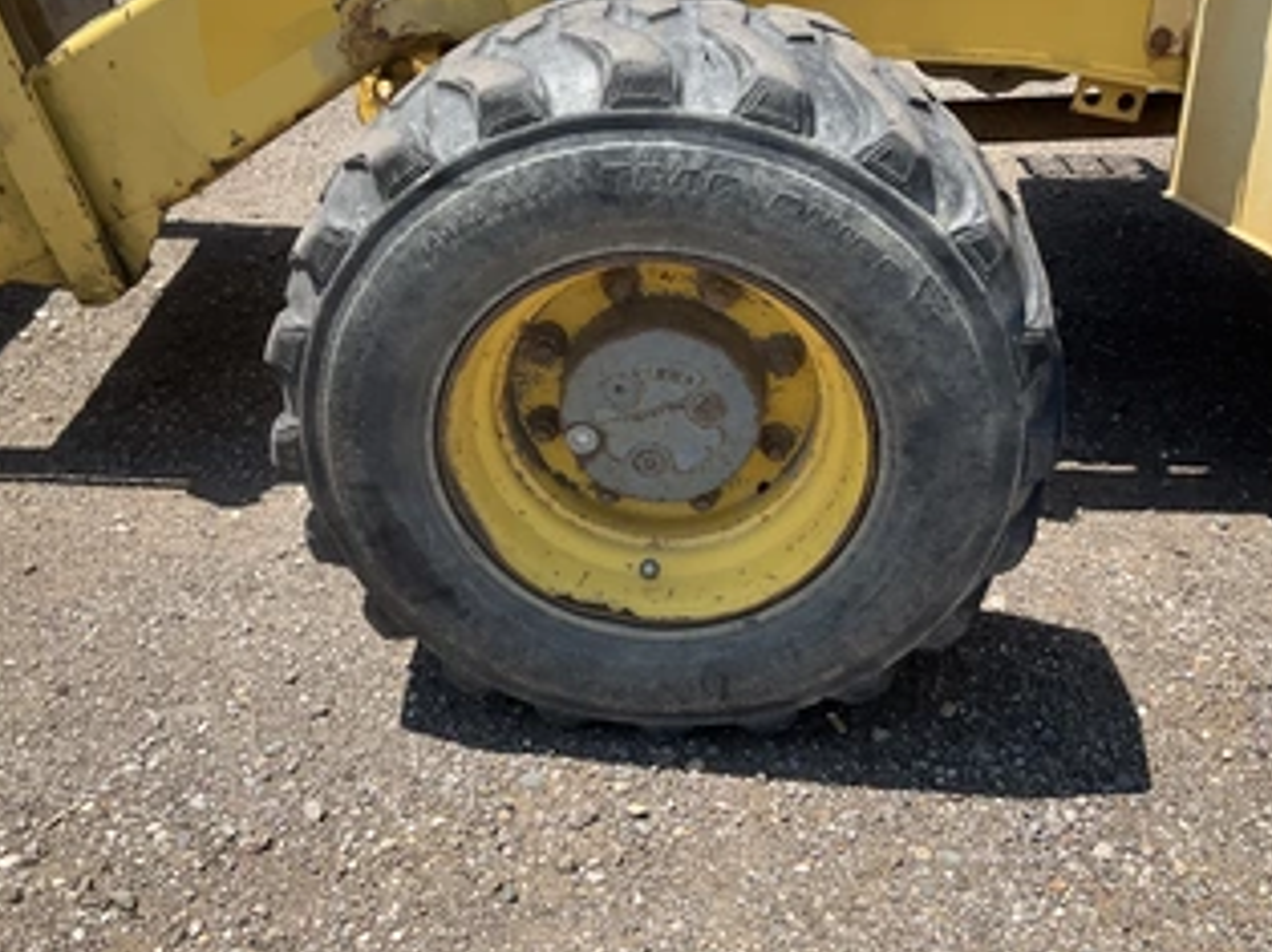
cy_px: 413
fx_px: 1359
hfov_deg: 50.2
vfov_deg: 38.5
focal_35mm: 37
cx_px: 652
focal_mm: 3
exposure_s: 1/978
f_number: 1.8
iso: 25
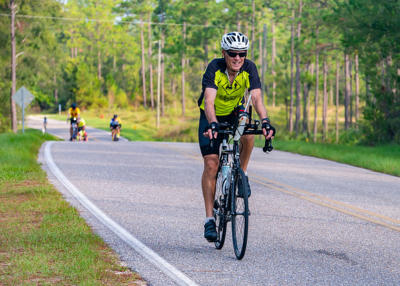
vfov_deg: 7.0
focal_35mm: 207
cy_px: 168
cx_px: 260
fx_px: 2347
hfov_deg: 9.7
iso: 1000
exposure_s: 1/1250
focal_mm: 160
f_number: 5.6
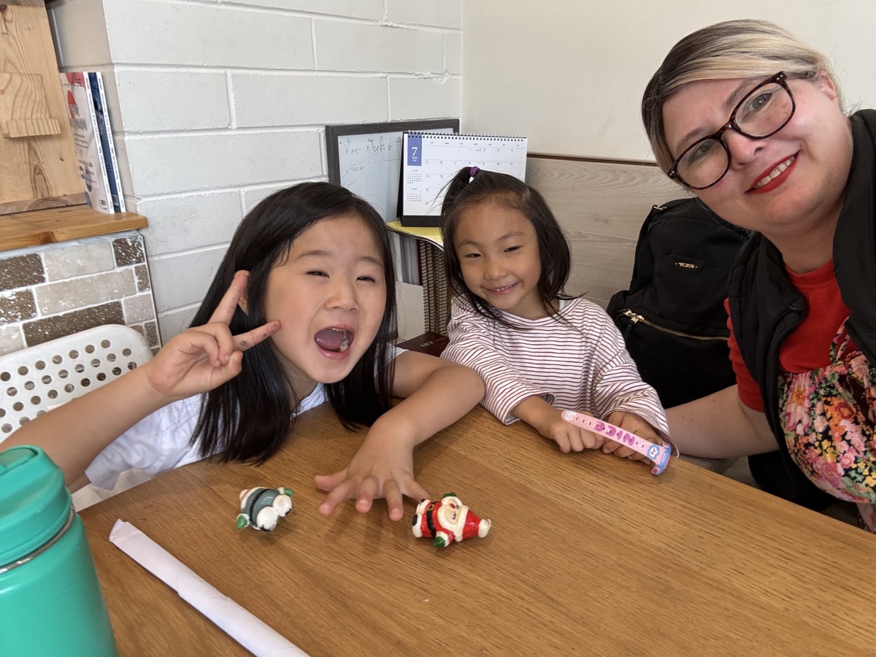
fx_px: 582
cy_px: 328
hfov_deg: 73.9
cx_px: 438
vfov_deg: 58.9
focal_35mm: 23
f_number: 1.9
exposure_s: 1/60
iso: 50
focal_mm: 2.69
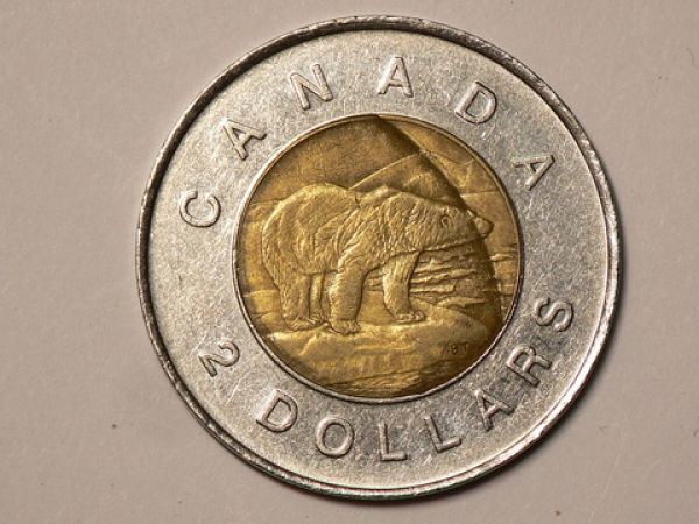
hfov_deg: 5.6
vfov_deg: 4.2
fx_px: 7108
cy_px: 262
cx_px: 350
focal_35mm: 352
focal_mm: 42.6
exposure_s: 1/50
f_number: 3.3
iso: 80
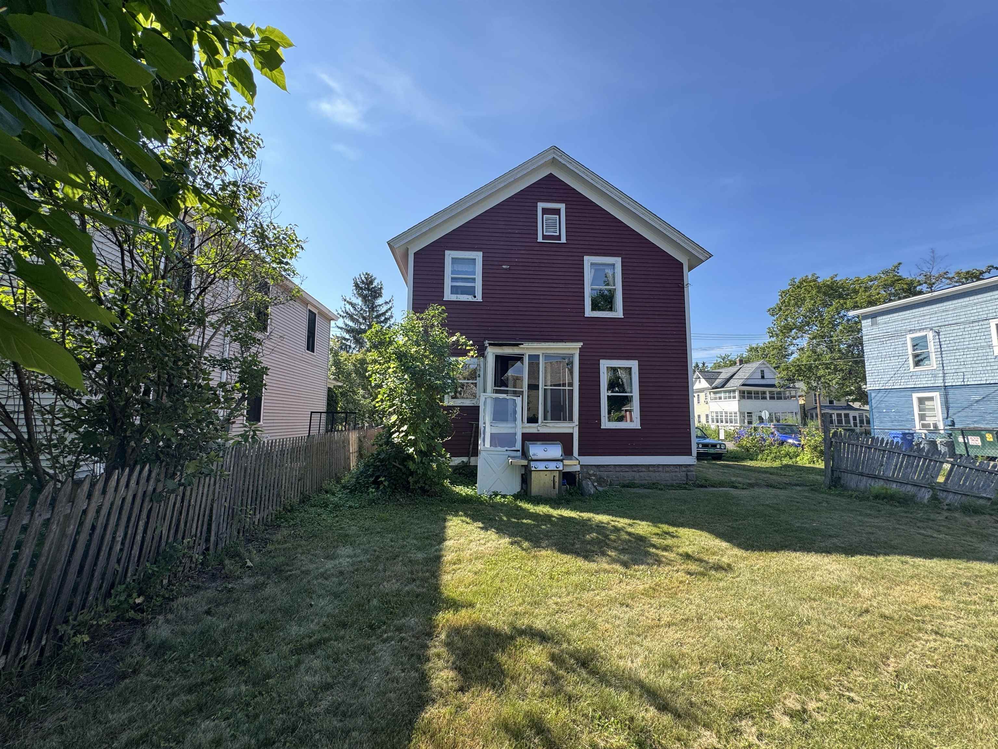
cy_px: 374
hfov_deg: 102.1
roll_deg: -0.7
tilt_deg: +6.0
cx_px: 499
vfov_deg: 85.7
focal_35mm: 14
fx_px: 404
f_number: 2.2
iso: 40
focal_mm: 2.22
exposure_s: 1/470
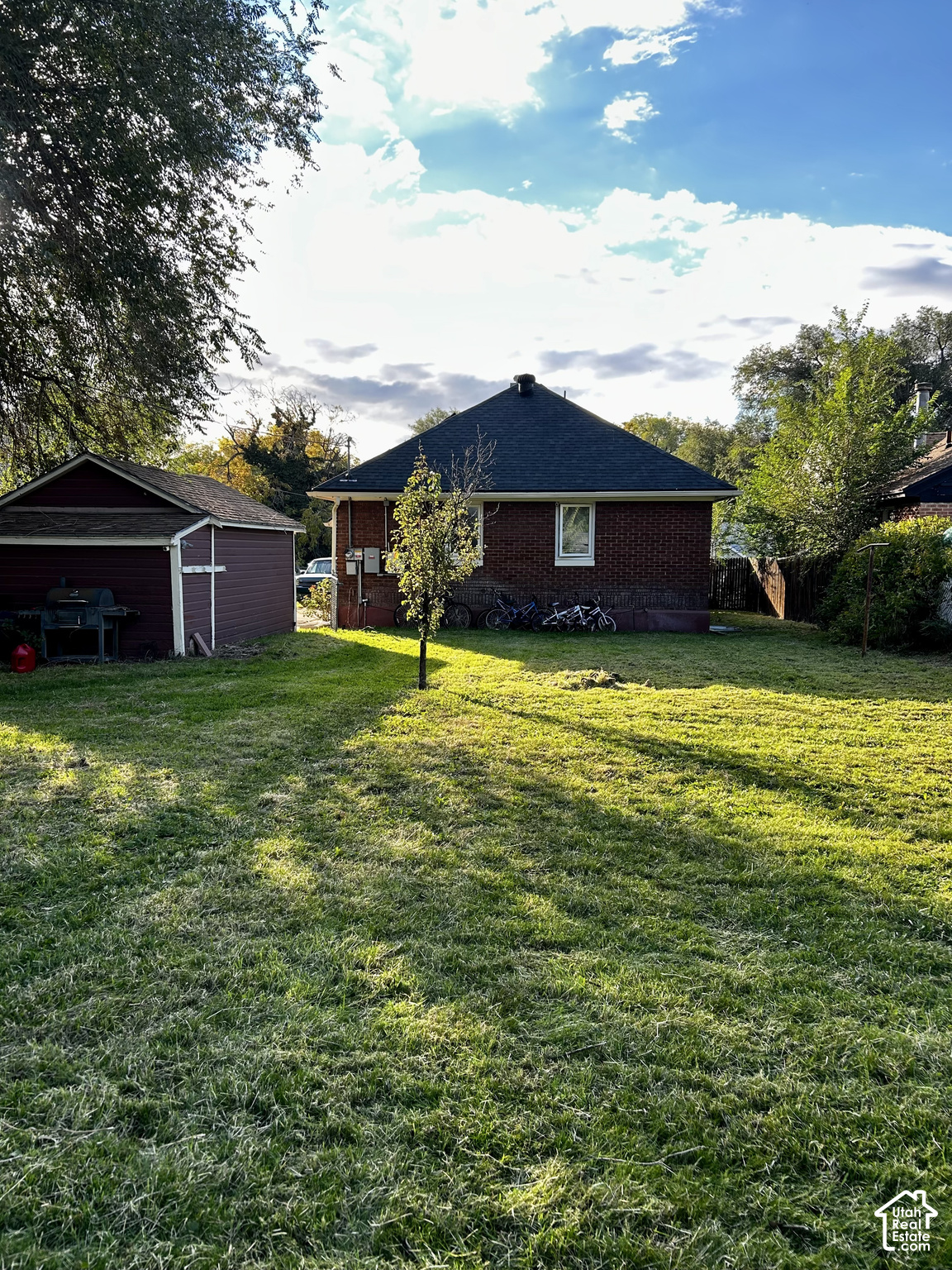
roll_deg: -0.6
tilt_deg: -6.5
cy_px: 635
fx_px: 953
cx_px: 476
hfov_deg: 53.1
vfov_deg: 67.3
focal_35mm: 26
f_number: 1.5
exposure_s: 1/303
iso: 50
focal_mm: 5.7
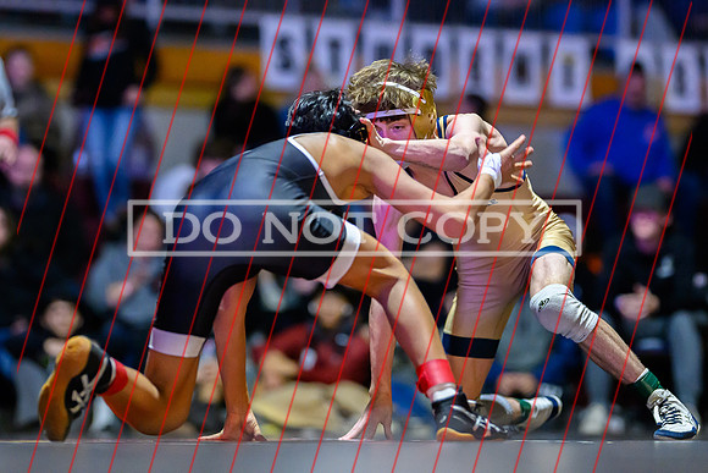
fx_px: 3255
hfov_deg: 12.4
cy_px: 183
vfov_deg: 8.3
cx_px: 367
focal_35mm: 166
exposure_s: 1/640
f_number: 2
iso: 10000
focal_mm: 135
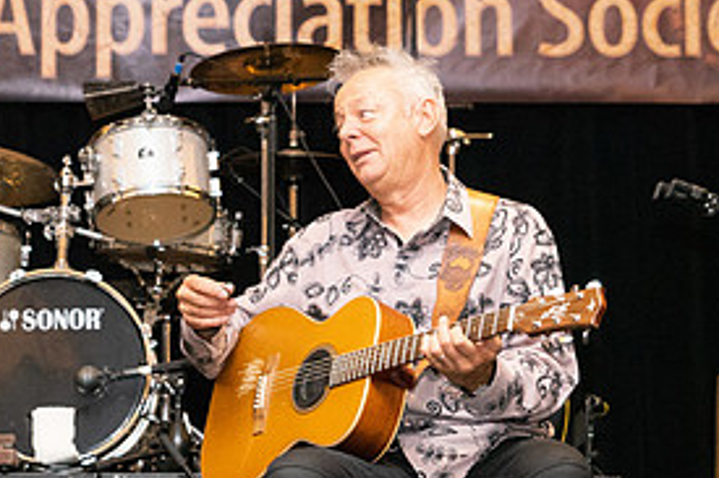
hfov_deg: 13.4
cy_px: 283
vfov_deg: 9.0
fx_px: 3034
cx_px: 94
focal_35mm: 152
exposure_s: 1/200
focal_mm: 72
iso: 6400
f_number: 6.3
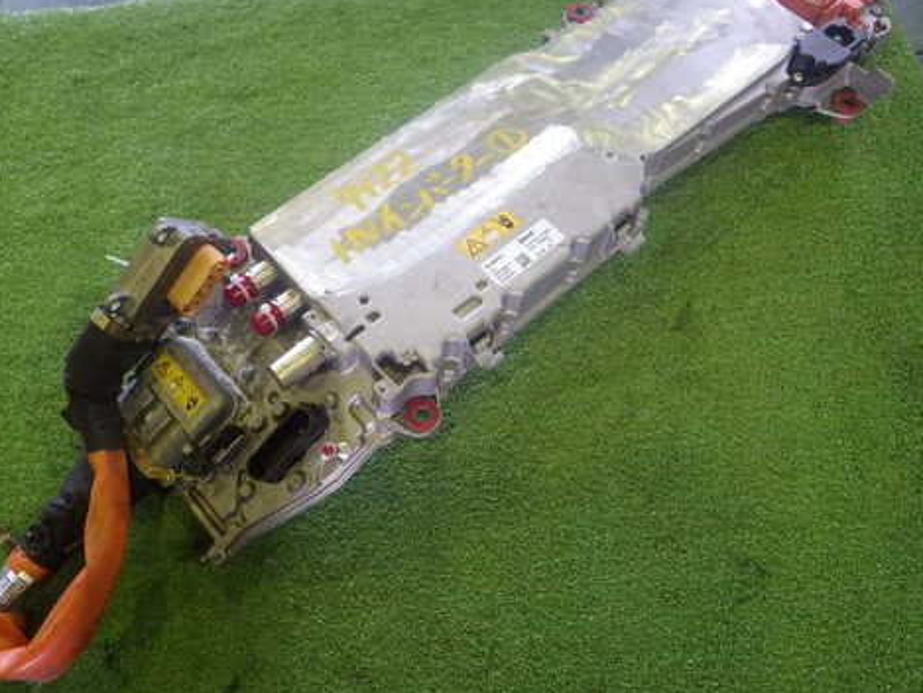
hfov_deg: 56.6
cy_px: 341
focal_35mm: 32
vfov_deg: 44.2
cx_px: 396
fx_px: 853
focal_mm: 4.5
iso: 400
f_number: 2
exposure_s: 1/45
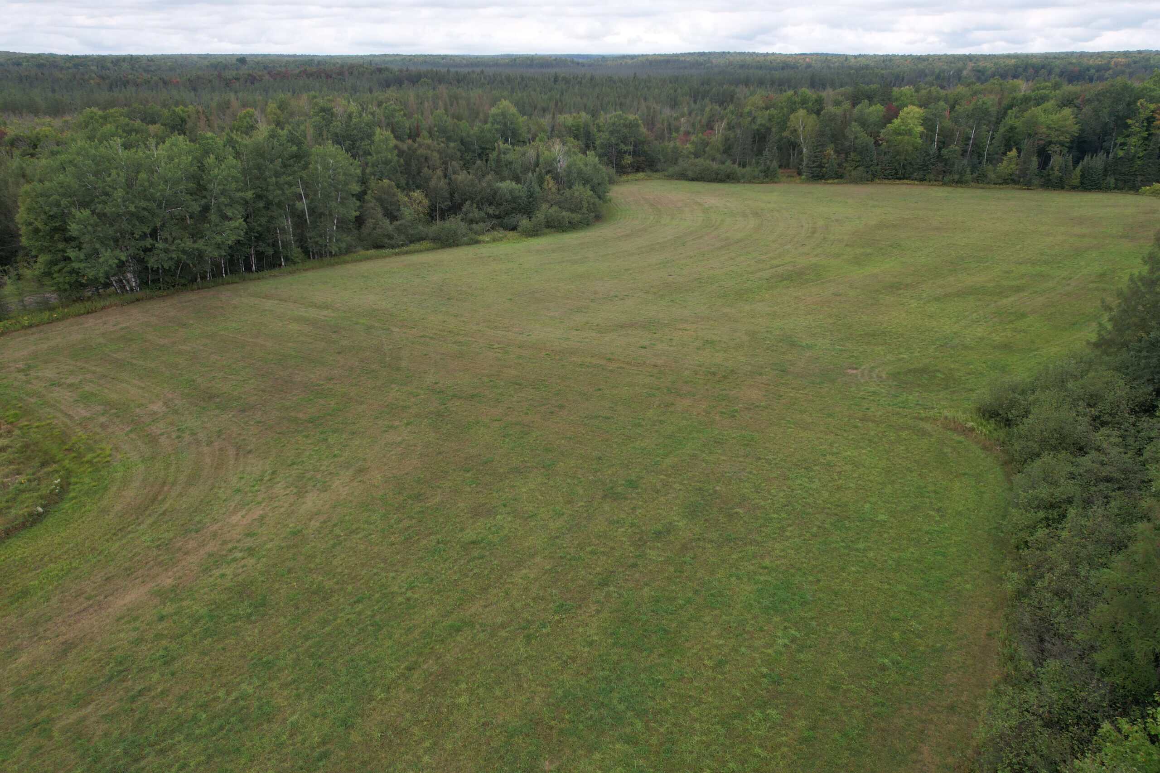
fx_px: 709
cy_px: 386
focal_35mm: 22
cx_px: 580
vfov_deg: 57.2
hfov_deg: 78.6
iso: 200
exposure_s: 1/1000
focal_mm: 8.38
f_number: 2.8
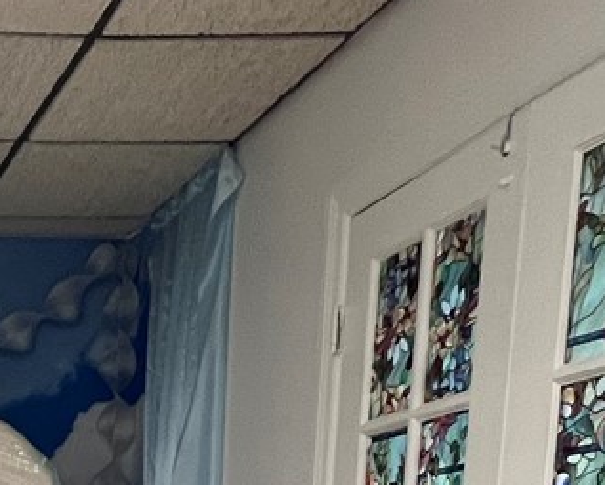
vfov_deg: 18.9
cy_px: 852
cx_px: -187
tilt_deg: -11.4
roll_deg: +0.7
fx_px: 1147
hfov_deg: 25.4
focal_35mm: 64
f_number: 1.8
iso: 250
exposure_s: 1/43
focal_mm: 1.57
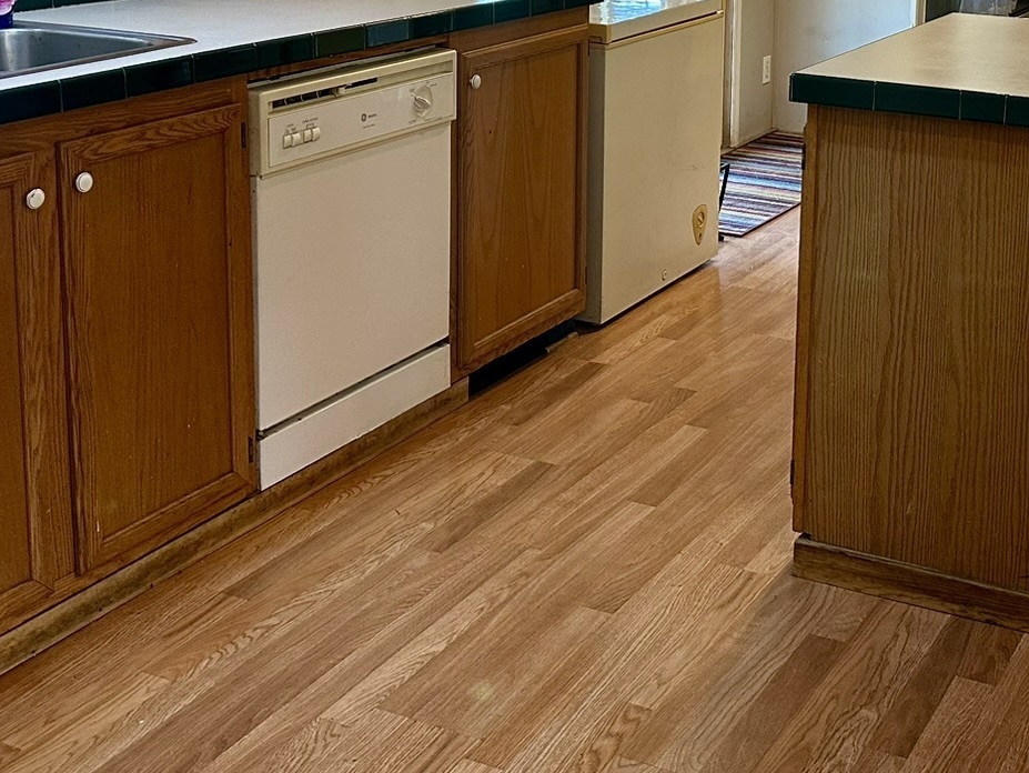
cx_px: 746
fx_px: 1576
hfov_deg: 35.5
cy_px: 62
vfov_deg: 26.5
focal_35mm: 53
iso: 250
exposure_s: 1/60
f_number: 1.78
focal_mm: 6.86
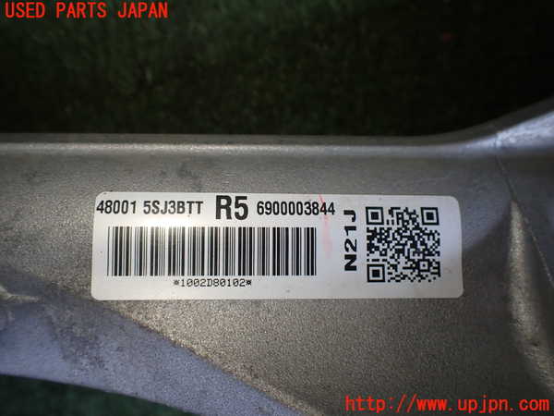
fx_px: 480
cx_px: 277
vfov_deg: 46.8
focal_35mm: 30
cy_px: 208
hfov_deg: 60.0
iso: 100
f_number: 2.3
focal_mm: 5.4
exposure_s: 1/160
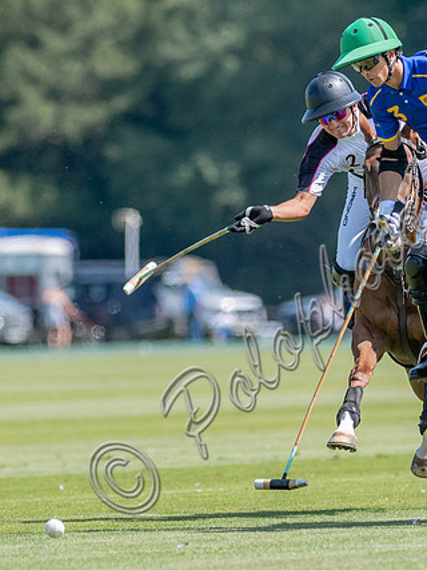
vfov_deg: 2.3
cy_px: 295
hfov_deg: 1.8
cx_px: 370
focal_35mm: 849
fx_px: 13971
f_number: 4
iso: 400
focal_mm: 300
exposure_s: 1/5000
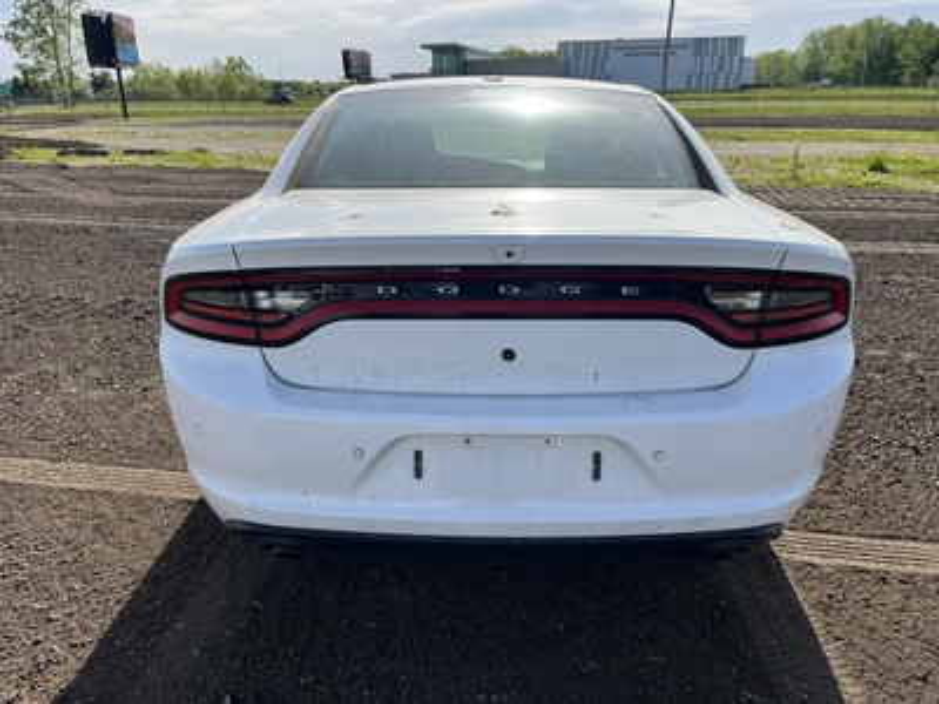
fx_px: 705
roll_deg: -0.3
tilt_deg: -18.0
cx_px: 470
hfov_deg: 67.3
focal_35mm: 26
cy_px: 352
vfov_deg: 53.1
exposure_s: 1/2899
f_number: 1.6
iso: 50
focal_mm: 5.1
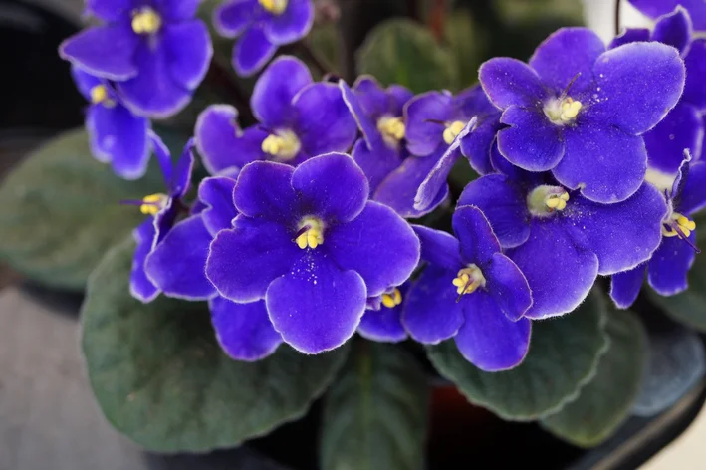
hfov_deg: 43.6
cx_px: 353
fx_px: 882
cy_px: 235
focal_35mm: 45
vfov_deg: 29.8
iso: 200
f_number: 5
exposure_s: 1/80
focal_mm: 30
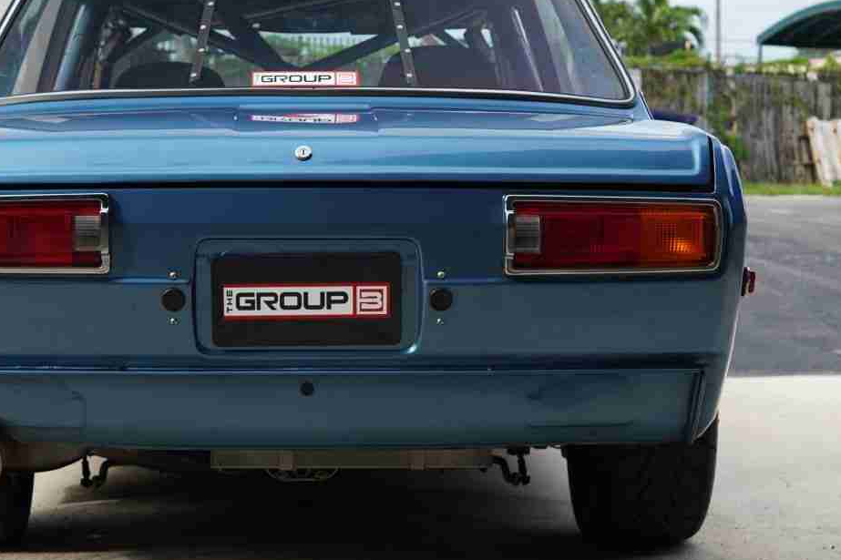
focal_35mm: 79
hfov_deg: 25.6
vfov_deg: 17.3
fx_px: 1845
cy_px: 278
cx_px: 351
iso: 100
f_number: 4
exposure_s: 1/160
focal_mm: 30
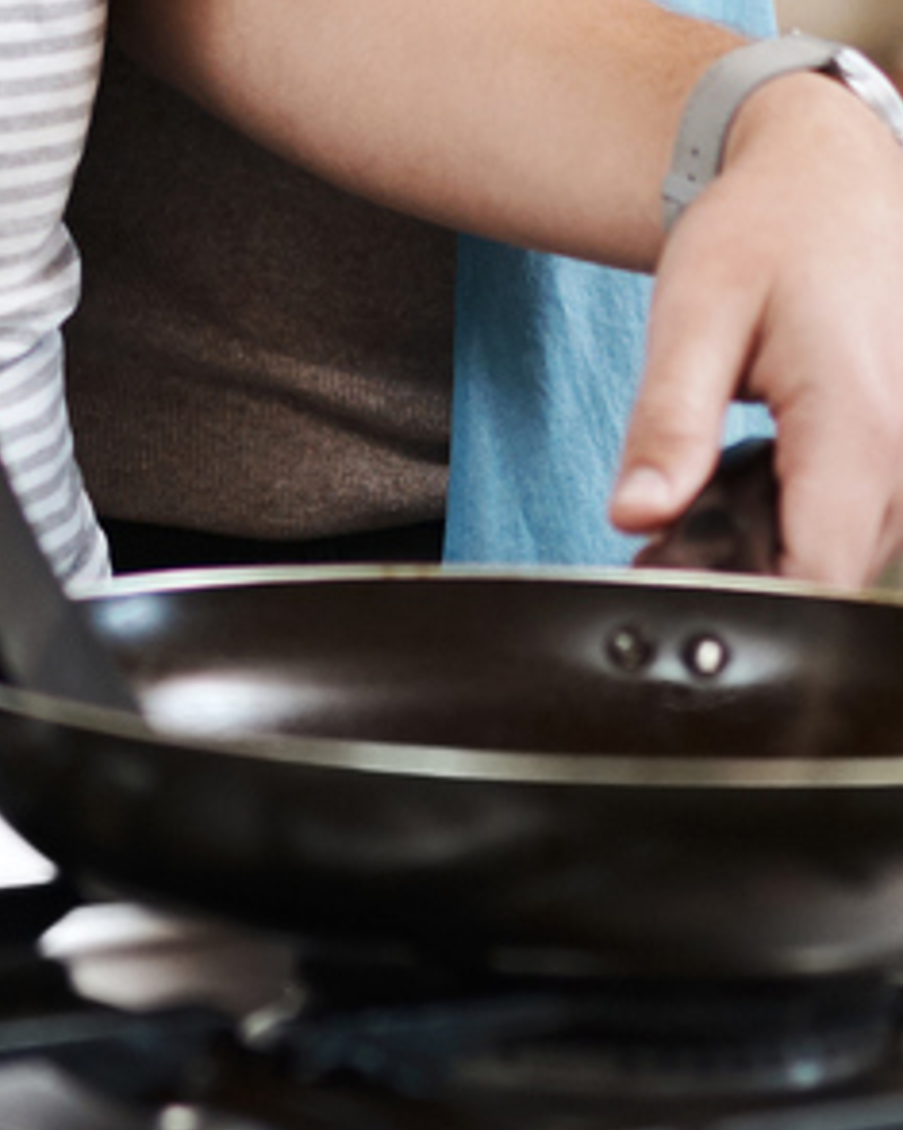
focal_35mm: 237
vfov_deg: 8.0
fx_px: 7921
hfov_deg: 6.5
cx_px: 142
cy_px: -609
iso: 160
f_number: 1.6
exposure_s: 1/250
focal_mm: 35
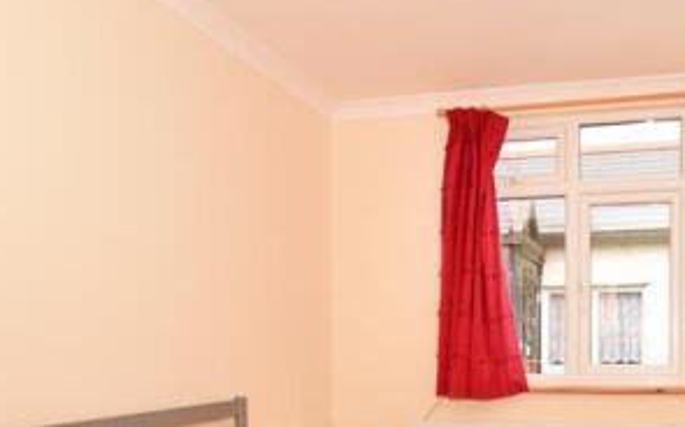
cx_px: 509
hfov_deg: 54.3
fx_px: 634
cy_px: 361
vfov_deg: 35.6
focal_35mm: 34
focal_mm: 10
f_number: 8
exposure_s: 1/200
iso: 200
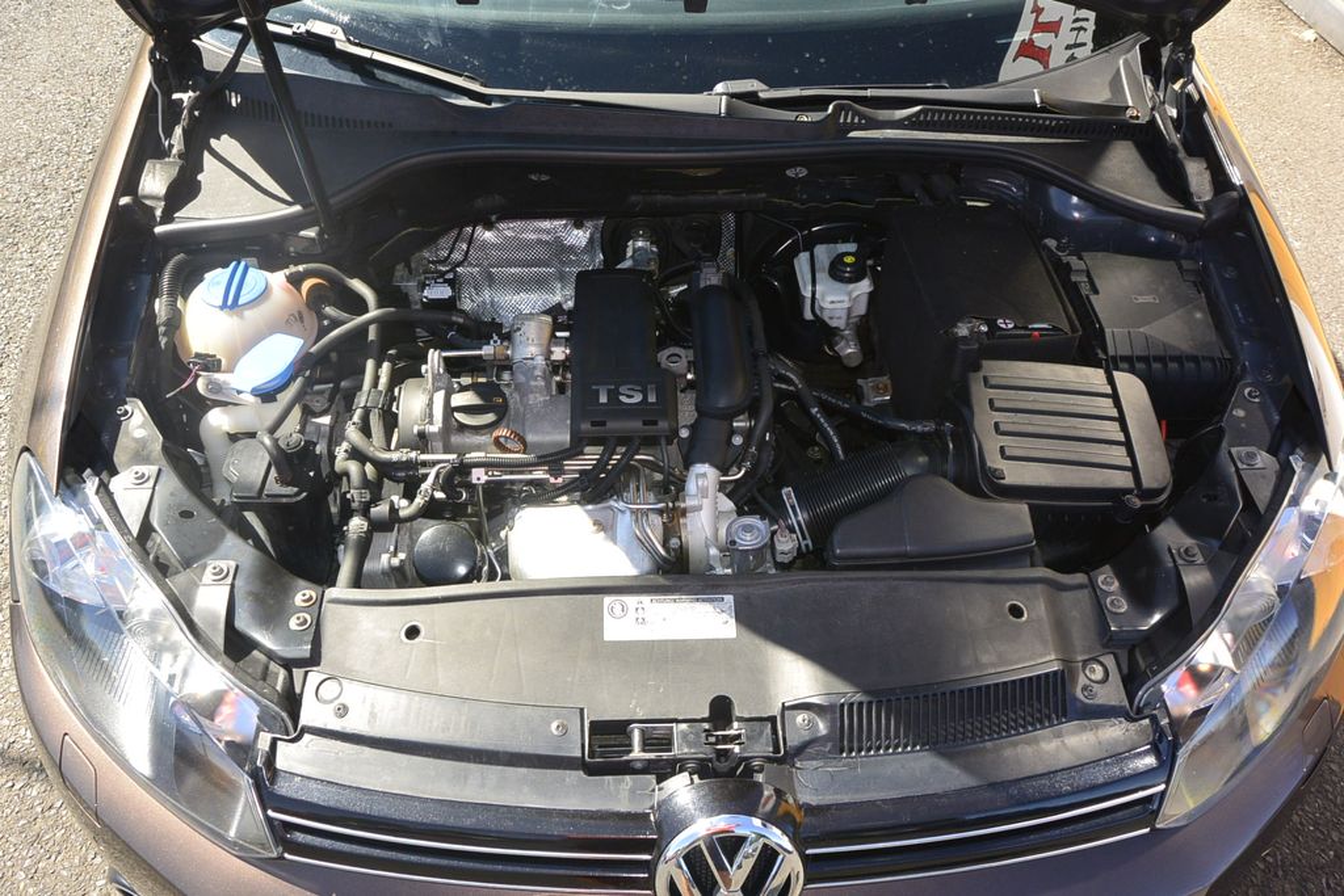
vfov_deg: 45.0
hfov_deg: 63.7
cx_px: 672
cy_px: 448
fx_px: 1083
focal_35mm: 29
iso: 160
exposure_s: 1/250
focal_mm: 11
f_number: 5.6
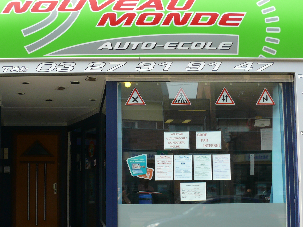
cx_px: 125
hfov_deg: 34.8
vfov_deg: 26.5
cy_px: 136
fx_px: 481
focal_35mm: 55
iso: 100
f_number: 5.6
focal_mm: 7.4
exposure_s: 1/200
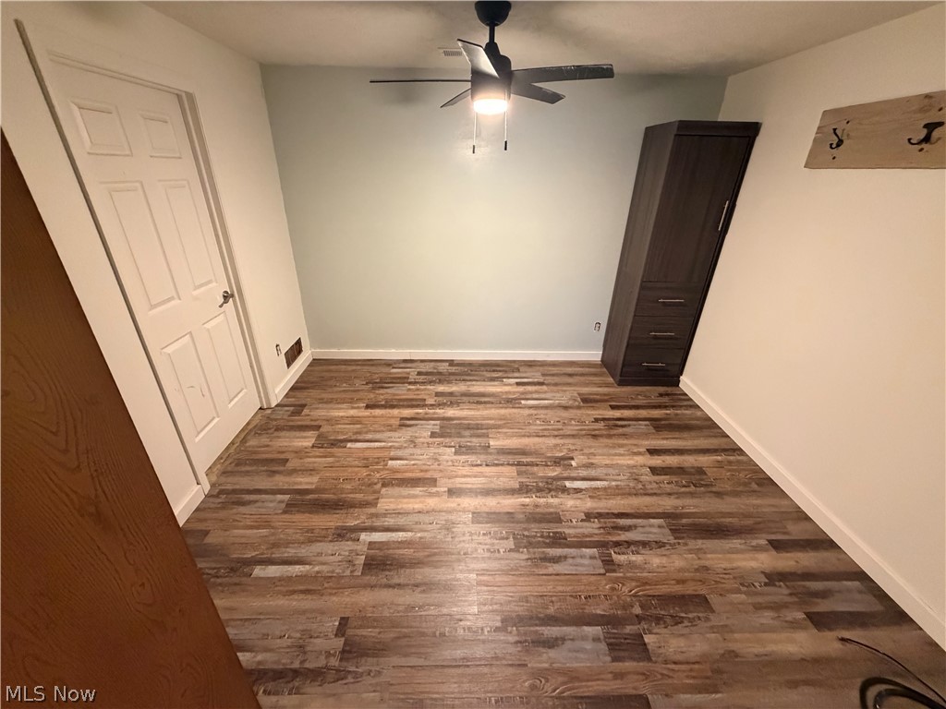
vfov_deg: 85.7
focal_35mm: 14
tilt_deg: -25.1
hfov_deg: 102.1
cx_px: 473
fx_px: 383
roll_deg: -1.1
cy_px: 354
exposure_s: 1/60
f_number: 2.2
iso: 800
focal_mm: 2.22
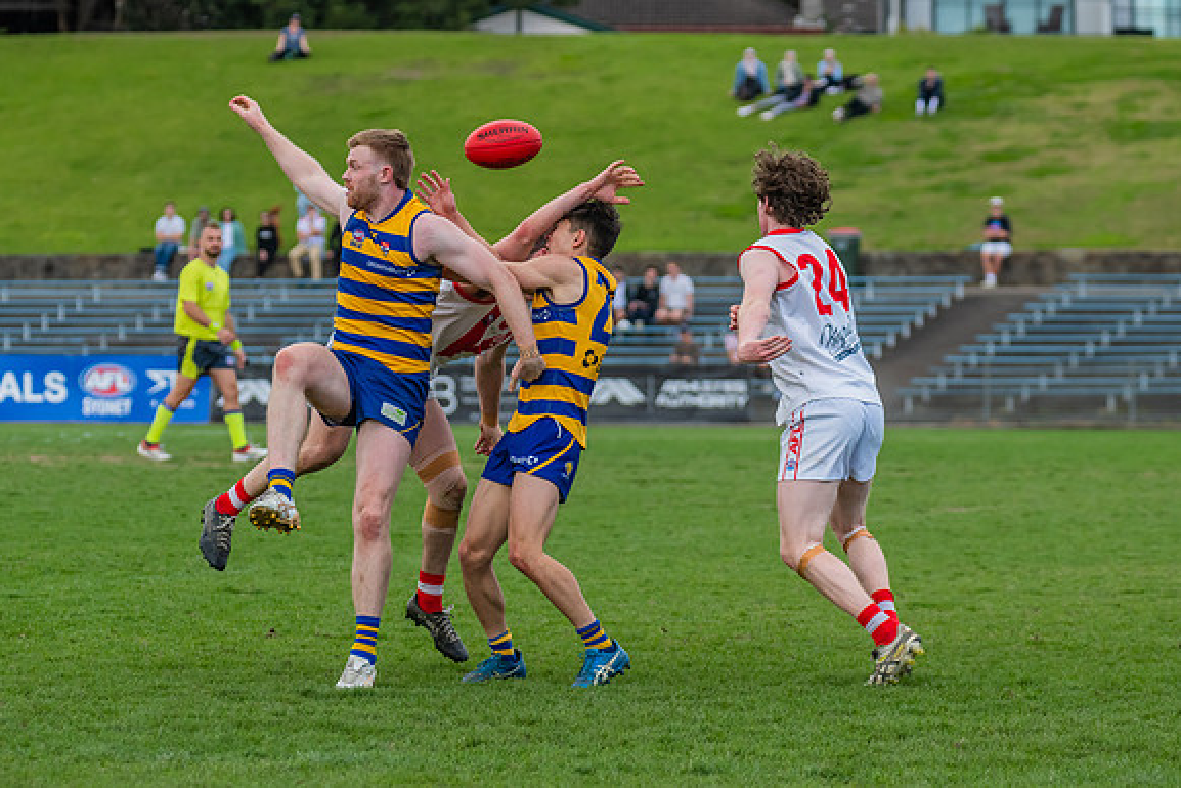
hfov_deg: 8.6
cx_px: 493
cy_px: 399
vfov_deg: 5.8
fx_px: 7809
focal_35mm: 238
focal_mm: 195
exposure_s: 1/1600
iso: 800
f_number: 5.6
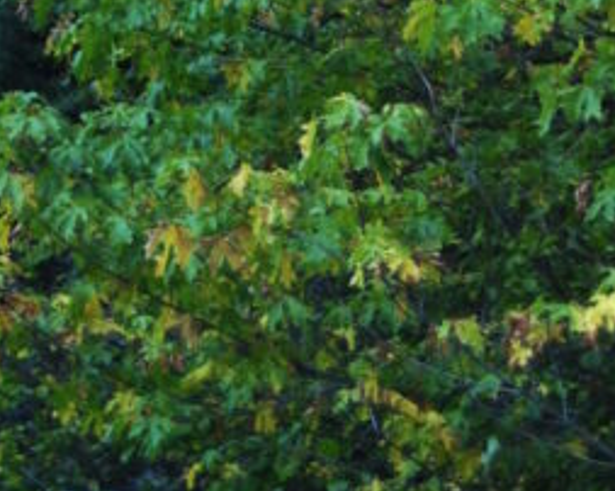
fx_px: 3747
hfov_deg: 9.2
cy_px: -682
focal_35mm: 206
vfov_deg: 7.1
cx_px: -180
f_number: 4.8
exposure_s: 1/100
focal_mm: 32
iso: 200
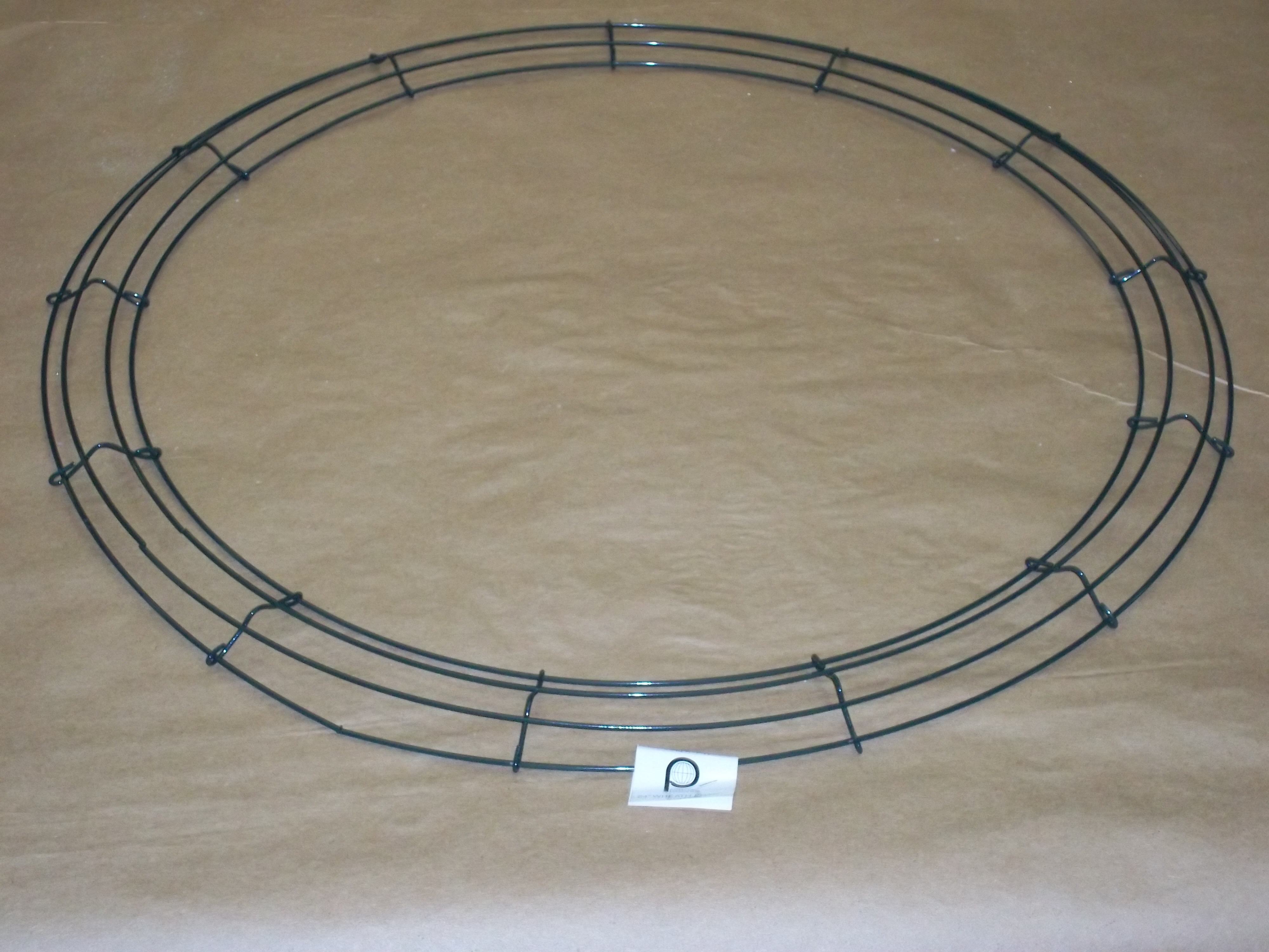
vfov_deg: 21.0
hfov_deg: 27.8
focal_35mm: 70
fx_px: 2566
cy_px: 476
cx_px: 634
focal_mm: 12.5
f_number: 4.4
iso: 320
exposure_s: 1/50
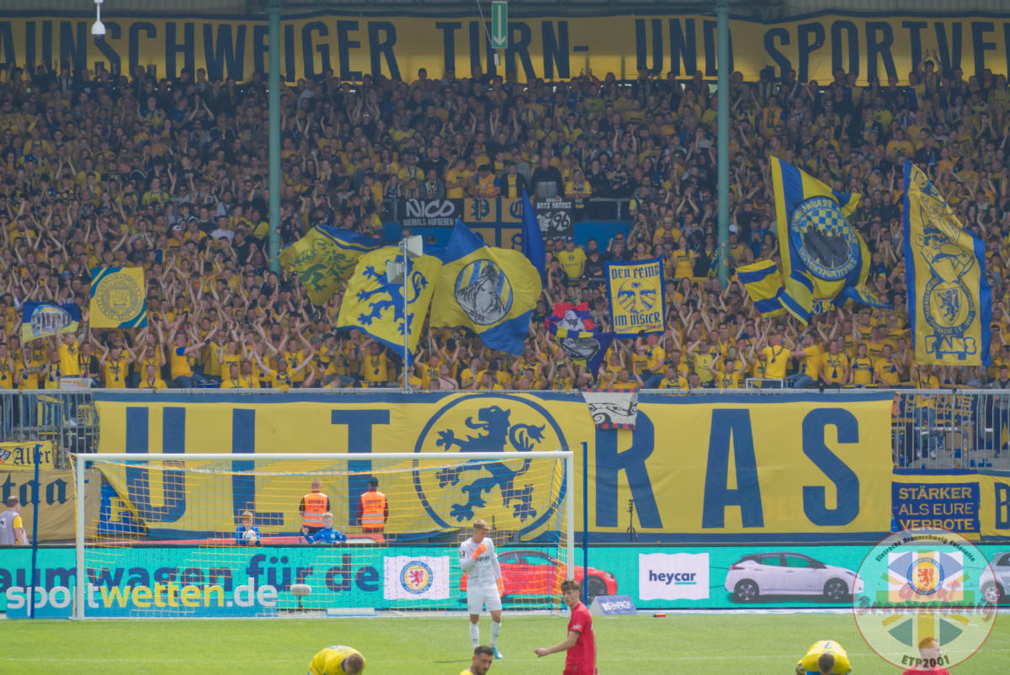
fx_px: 9854
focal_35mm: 351
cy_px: 338
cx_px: 505
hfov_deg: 5.9
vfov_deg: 3.9
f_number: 8
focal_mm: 128.6
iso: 400
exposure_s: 1/400
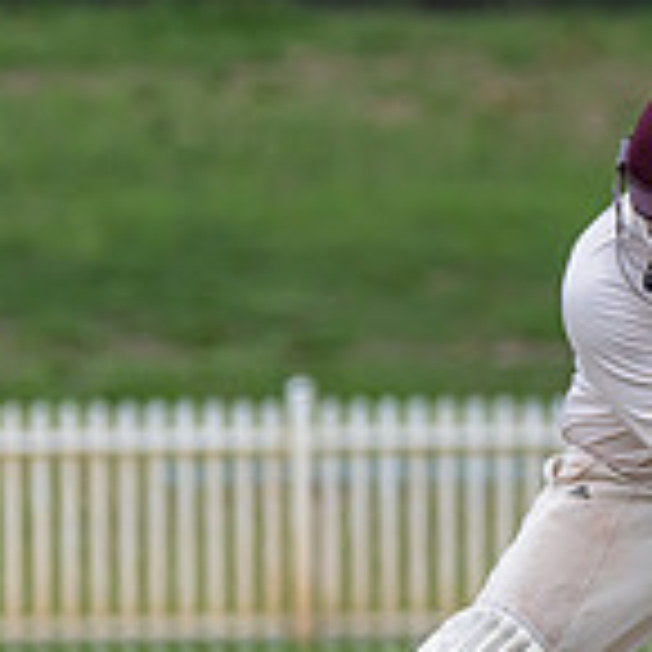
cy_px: 462
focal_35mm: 1581
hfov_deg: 1.1
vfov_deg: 1.1
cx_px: 621
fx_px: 33691
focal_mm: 420
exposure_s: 1/1250
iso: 500
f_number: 6.3
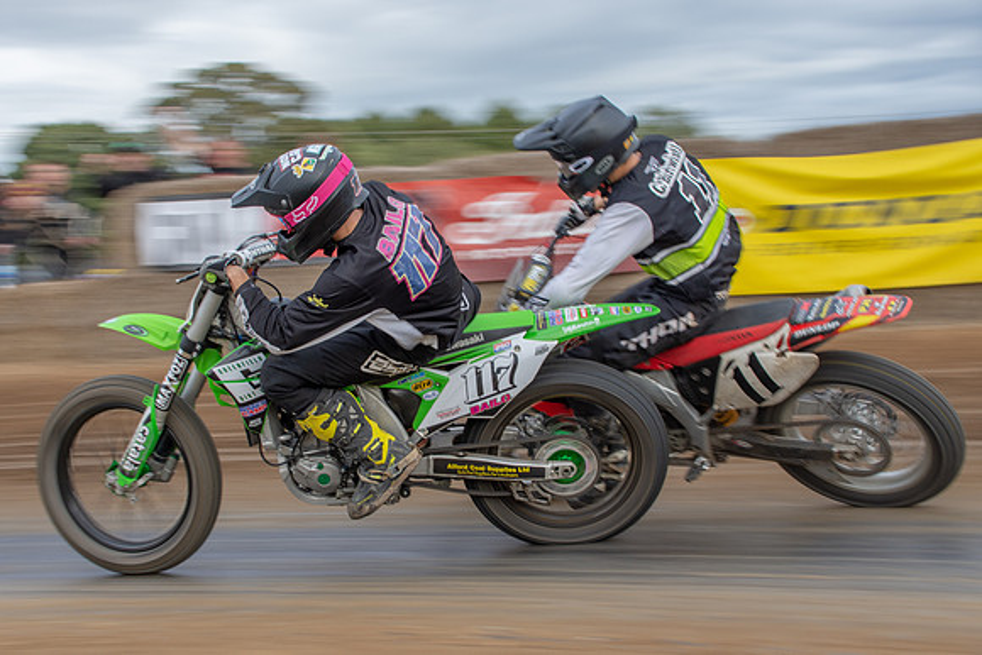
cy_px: 294
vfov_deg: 17.9
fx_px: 2077
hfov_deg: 26.6
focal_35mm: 76
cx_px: 440
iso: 320
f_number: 8
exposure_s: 1/125
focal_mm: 46
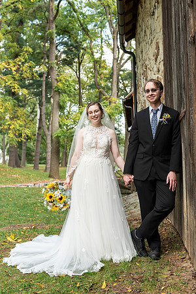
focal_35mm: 48
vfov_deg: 41.1
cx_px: 98
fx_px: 392
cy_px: 147
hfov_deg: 28.1
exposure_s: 1/200
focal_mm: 48
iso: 400
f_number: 4
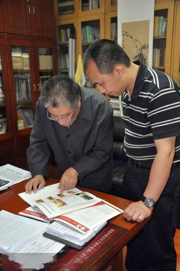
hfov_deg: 35.4
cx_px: 90
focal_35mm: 38
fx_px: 282
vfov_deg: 51.3
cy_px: 136
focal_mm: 25
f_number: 4
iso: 800
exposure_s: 1/60
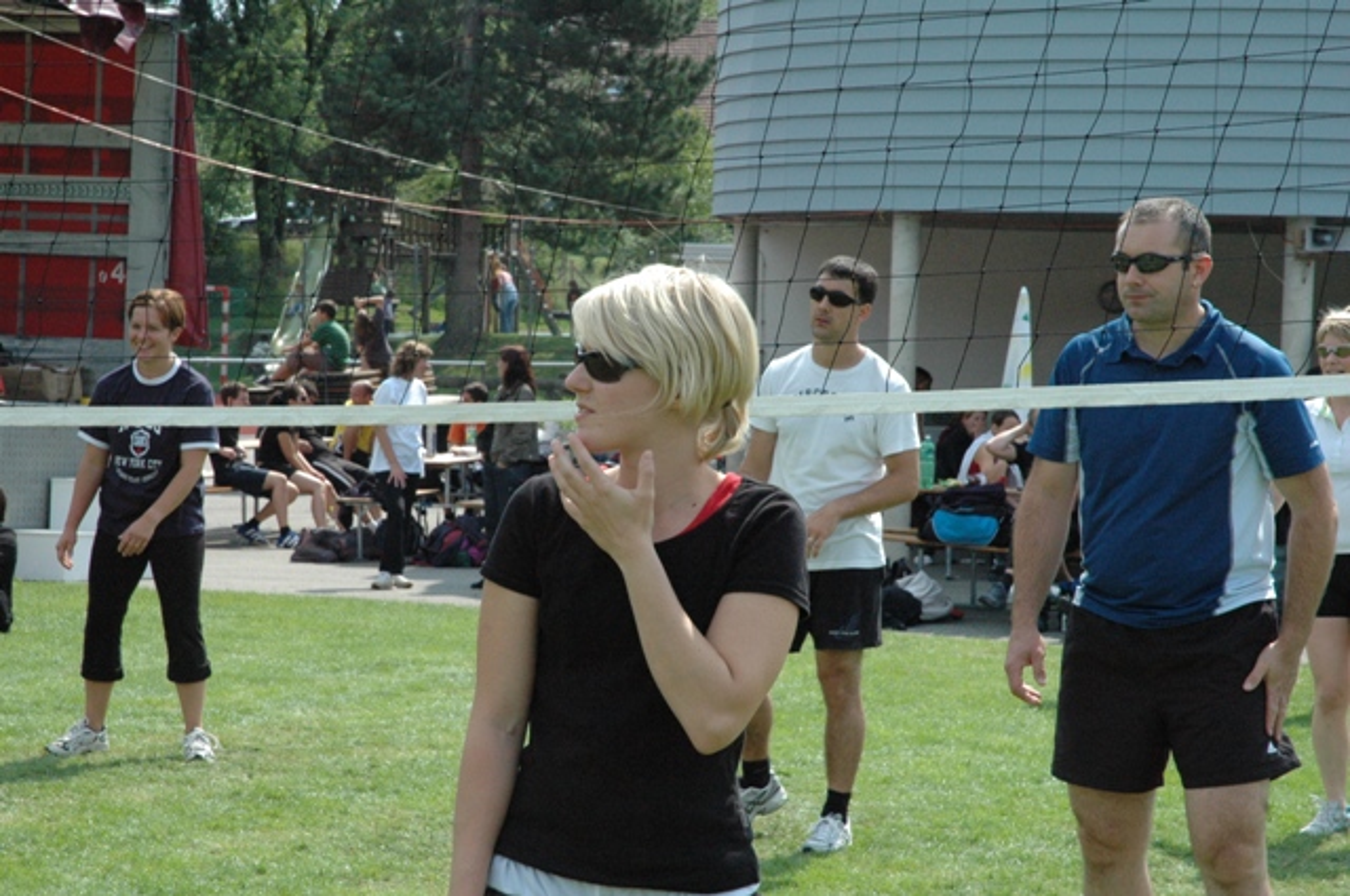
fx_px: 3932
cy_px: 448
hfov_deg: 19.5
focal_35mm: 105
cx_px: 675
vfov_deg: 13.0
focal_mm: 70
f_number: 13
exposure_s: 1/640
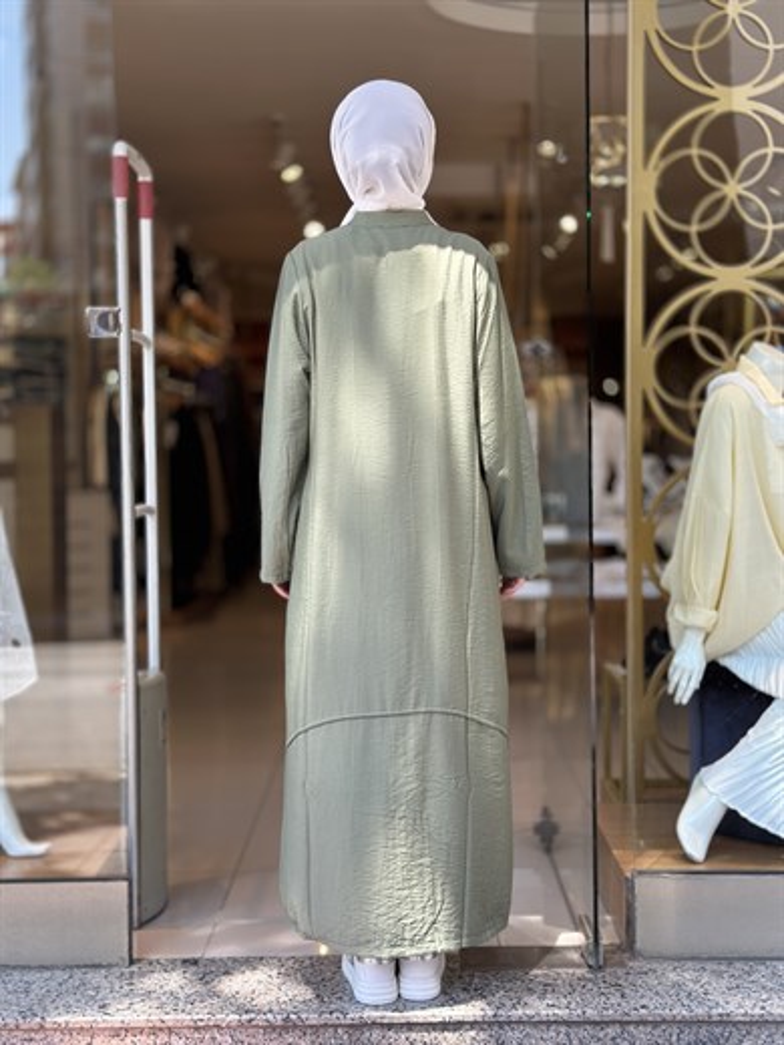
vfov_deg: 39.7
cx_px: 392
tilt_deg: -2.2
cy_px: 522
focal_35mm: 48
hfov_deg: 30.3
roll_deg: +0.4
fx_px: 1450
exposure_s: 1/568
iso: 80
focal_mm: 6.86
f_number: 1.78
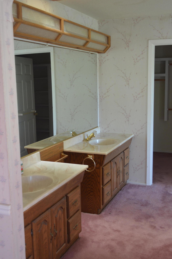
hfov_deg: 31.8
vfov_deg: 46.4
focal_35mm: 42
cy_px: 130
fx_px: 302
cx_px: 86
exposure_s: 1/30
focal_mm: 28
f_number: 4.5
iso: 400
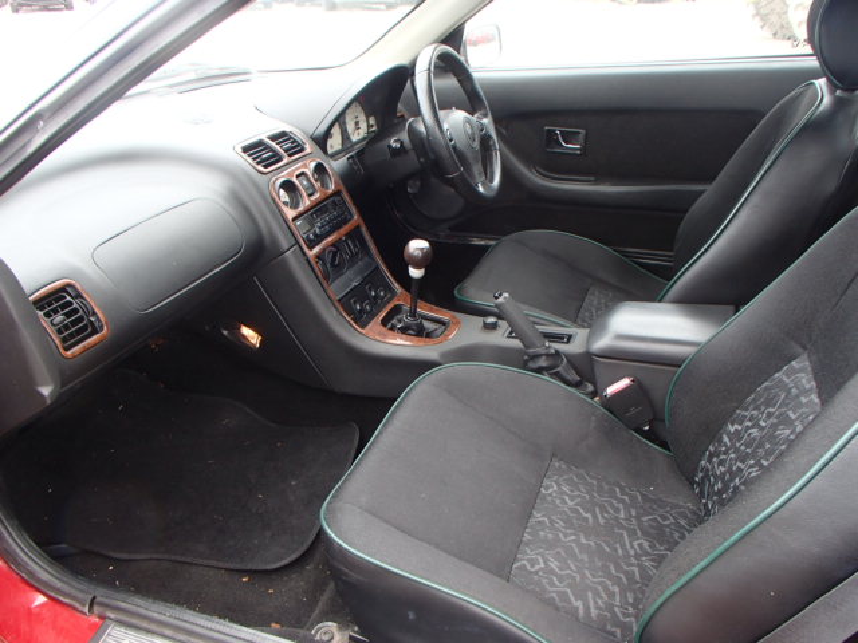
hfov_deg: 63.4
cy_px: 322
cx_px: 429
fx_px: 694
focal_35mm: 28
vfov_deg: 49.7
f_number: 3.9
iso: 100
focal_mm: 5
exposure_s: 1/60
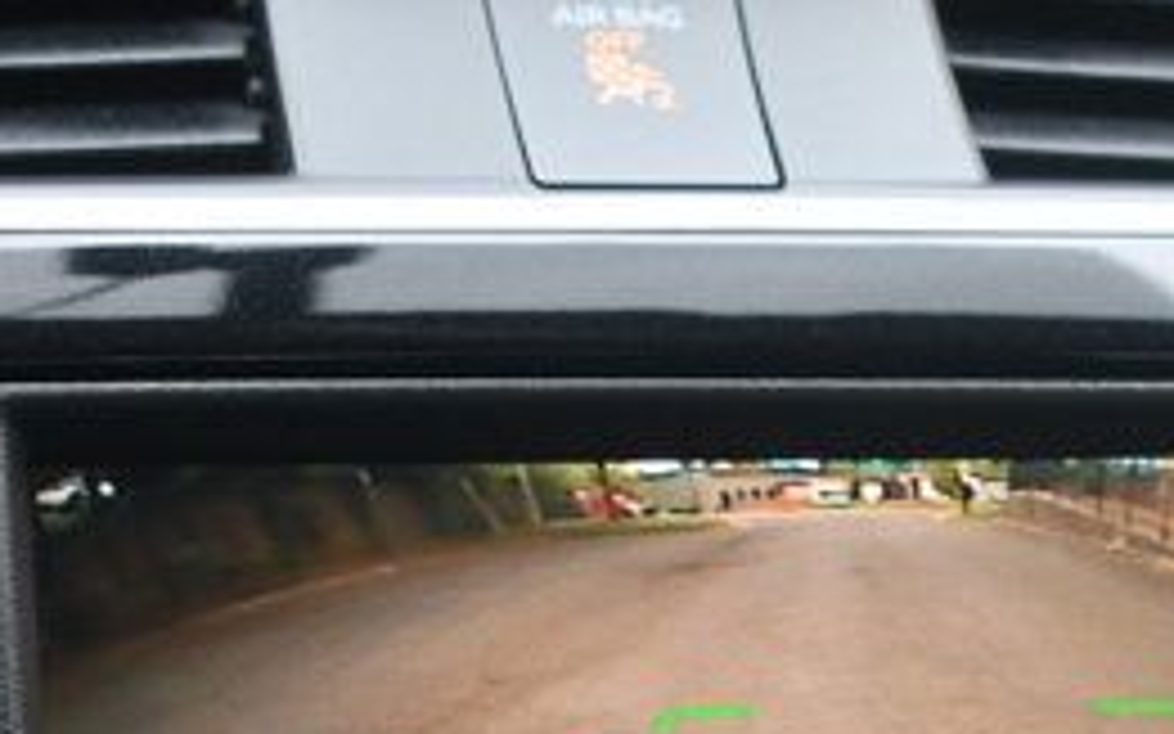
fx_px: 4158
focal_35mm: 130
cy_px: 957
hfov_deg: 16.1
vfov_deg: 9.9
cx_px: 711
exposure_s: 1/125
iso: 1100
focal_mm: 35
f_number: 4.5
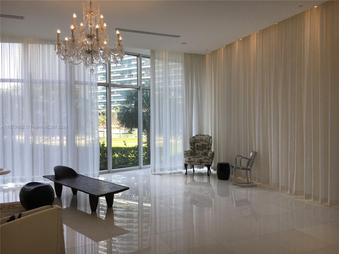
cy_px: 127
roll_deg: +0.5
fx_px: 284
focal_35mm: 29
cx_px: 170
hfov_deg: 61.7
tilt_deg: -0.9
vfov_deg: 48.2
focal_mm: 4.15
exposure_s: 1/120
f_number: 2.2
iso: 40
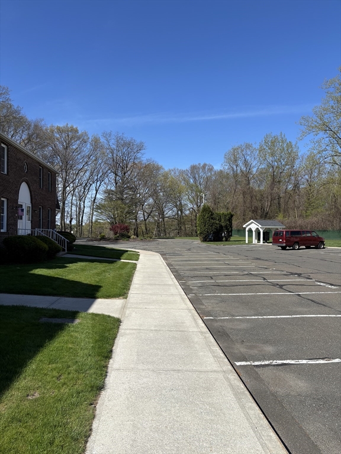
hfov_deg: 53.1
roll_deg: -1.5
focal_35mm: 26
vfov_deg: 67.3
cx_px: 170
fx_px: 341
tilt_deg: +0.0
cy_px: 227
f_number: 1.6
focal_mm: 5.96
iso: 50
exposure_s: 1/3788
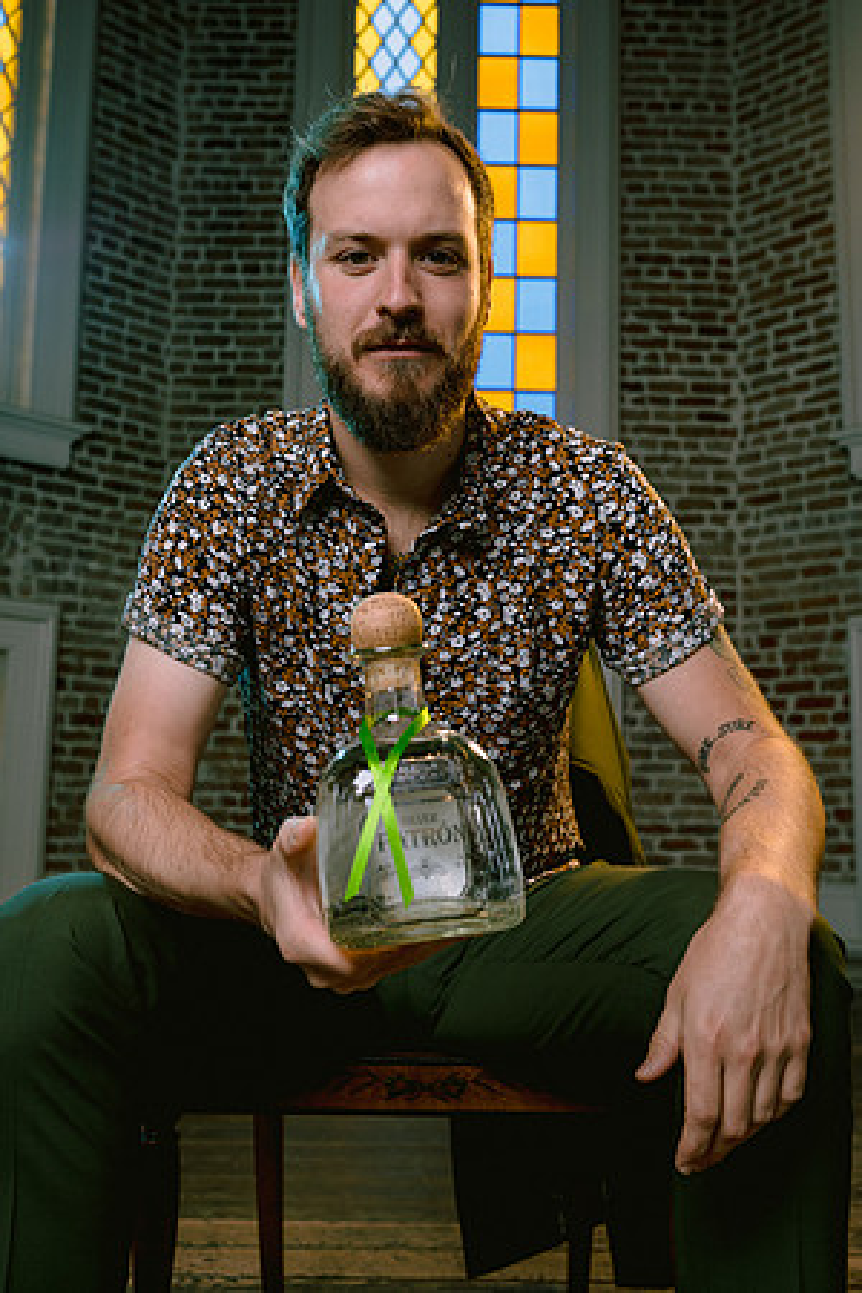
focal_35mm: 35
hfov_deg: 37.9
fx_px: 1257
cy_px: 646
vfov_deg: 54.4
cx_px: 431
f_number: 5.6
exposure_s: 1/160
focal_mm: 35
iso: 200
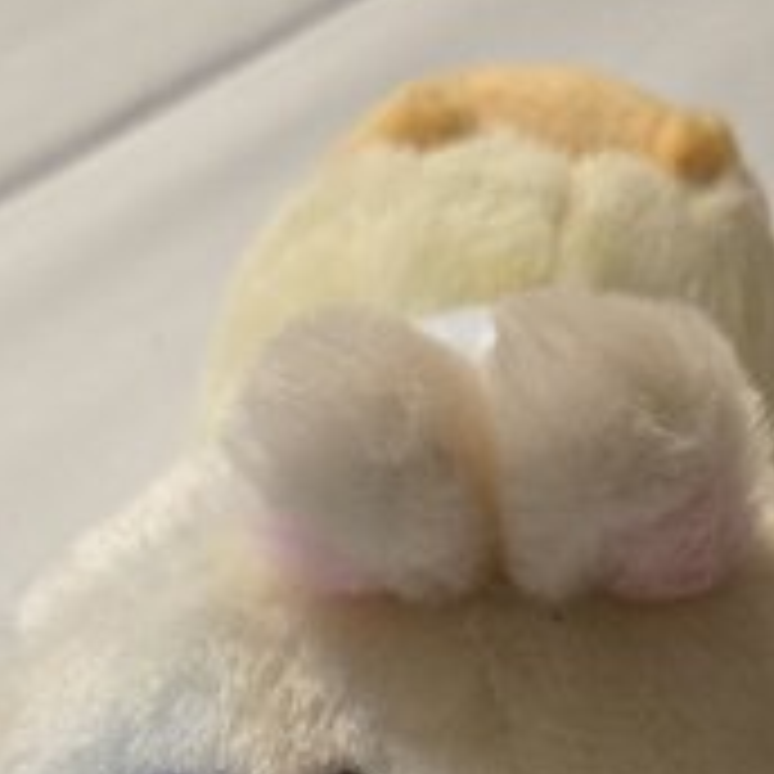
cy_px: 992
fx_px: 1594
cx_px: 315
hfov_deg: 27.2
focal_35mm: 63
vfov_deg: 24.1
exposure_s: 1/120
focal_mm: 5.4
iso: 500
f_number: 1.8
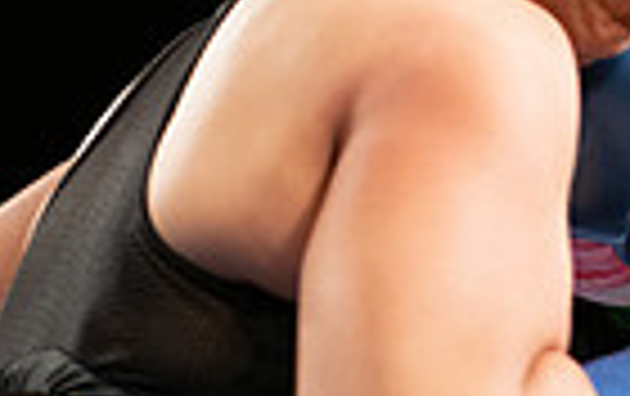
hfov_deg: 6.5
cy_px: 281
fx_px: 5537
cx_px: 801
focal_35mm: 322
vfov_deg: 4.1
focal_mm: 70
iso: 1600
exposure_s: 1/1250
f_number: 2.8
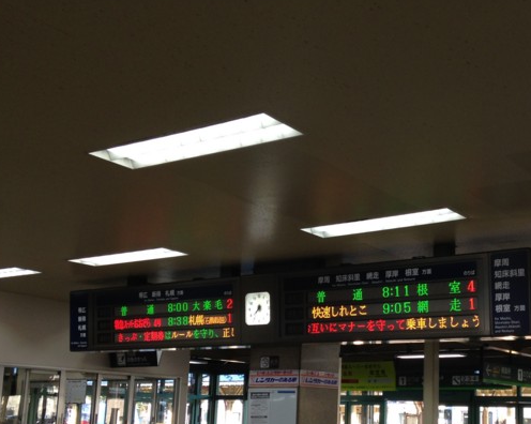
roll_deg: -1.7
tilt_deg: +6.7
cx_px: 379
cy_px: 312
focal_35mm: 52
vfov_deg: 28.7
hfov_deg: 35.4
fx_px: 817
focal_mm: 4.12
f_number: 2.4
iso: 50
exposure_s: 1/60
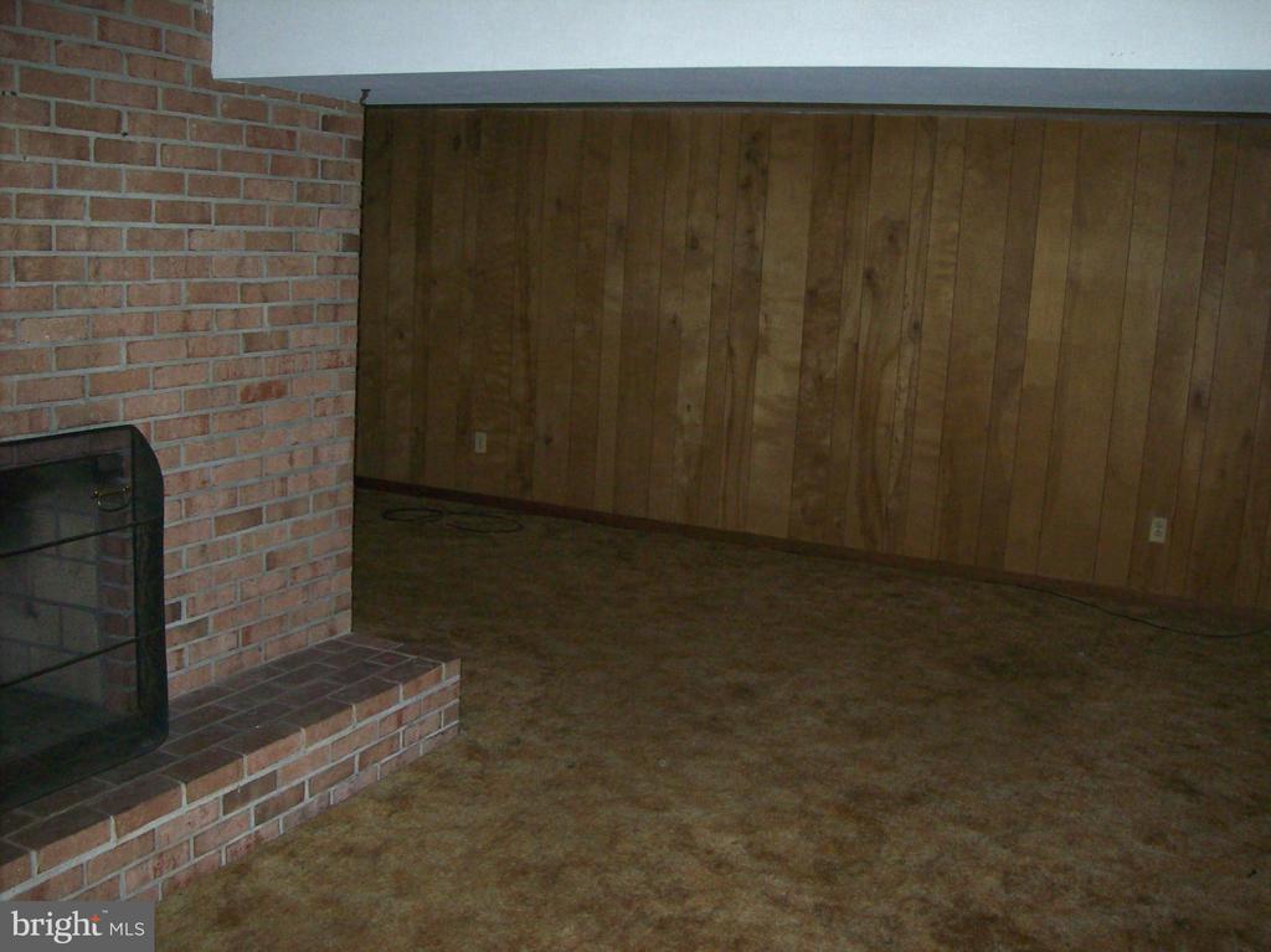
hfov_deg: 51.4
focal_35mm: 36
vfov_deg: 39.6
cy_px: 476
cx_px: 636
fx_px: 1321
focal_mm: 6
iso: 200
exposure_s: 1/64
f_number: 2.7
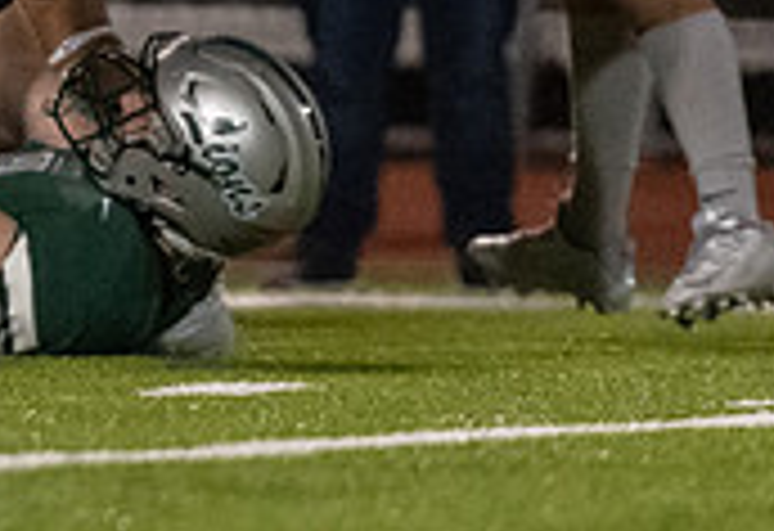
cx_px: -743
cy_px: -361
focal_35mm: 1320
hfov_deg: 1.5
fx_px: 28634
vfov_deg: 1.1
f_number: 2.8
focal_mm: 200
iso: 5000
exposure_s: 1/1250
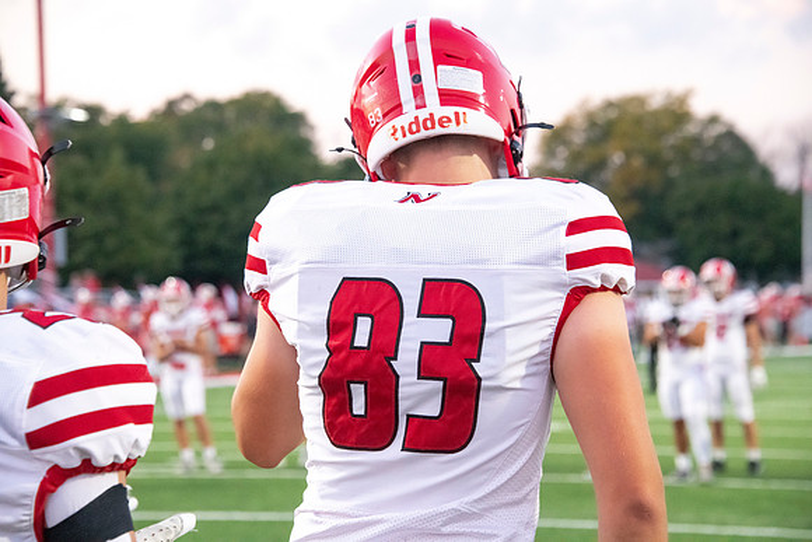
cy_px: 271
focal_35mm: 135
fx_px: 3046
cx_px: 406
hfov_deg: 15.2
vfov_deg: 10.2
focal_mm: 135
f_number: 7.1
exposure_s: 1/500
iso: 10000
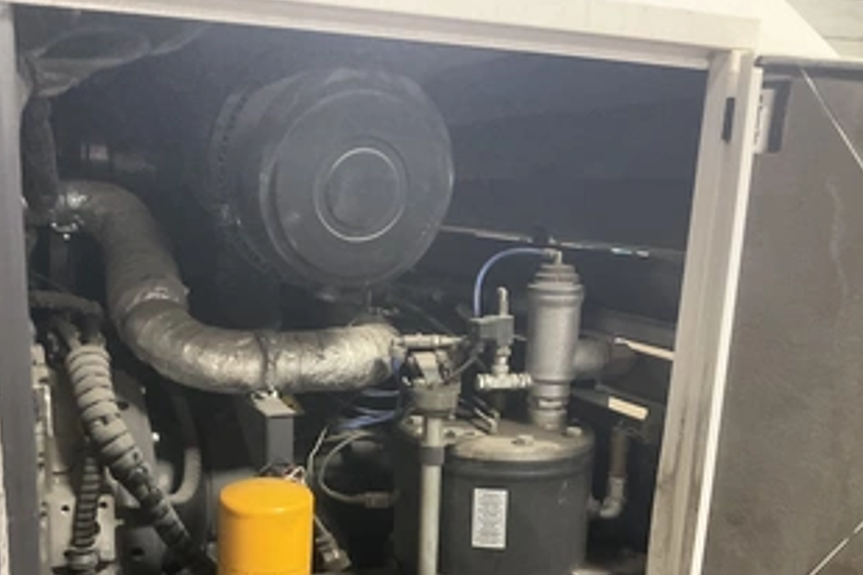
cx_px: 360
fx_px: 935
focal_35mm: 39
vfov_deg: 33.7
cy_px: 413
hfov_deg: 49.3
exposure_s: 1/30
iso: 320
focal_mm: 3
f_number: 1.8
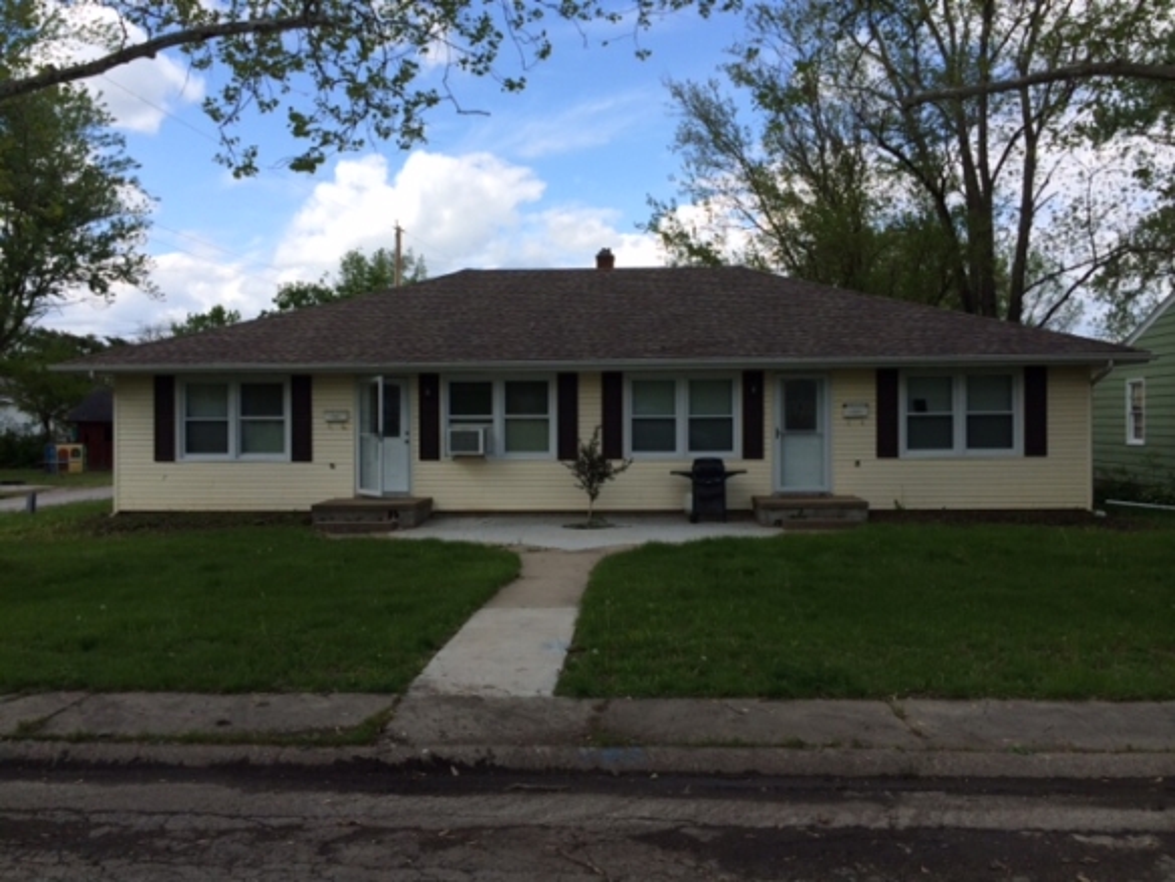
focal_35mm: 30
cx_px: 588
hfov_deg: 60.0
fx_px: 1018
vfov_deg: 46.8
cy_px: 441
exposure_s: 1/1580
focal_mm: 4.12
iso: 40
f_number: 2.2
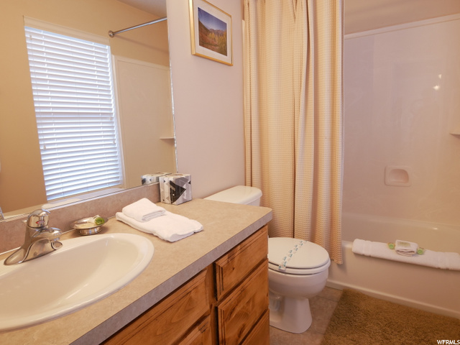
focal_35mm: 22
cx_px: 230
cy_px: 172
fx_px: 292
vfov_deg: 61.1
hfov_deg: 76.4
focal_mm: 11
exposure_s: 1/8
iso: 400
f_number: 8
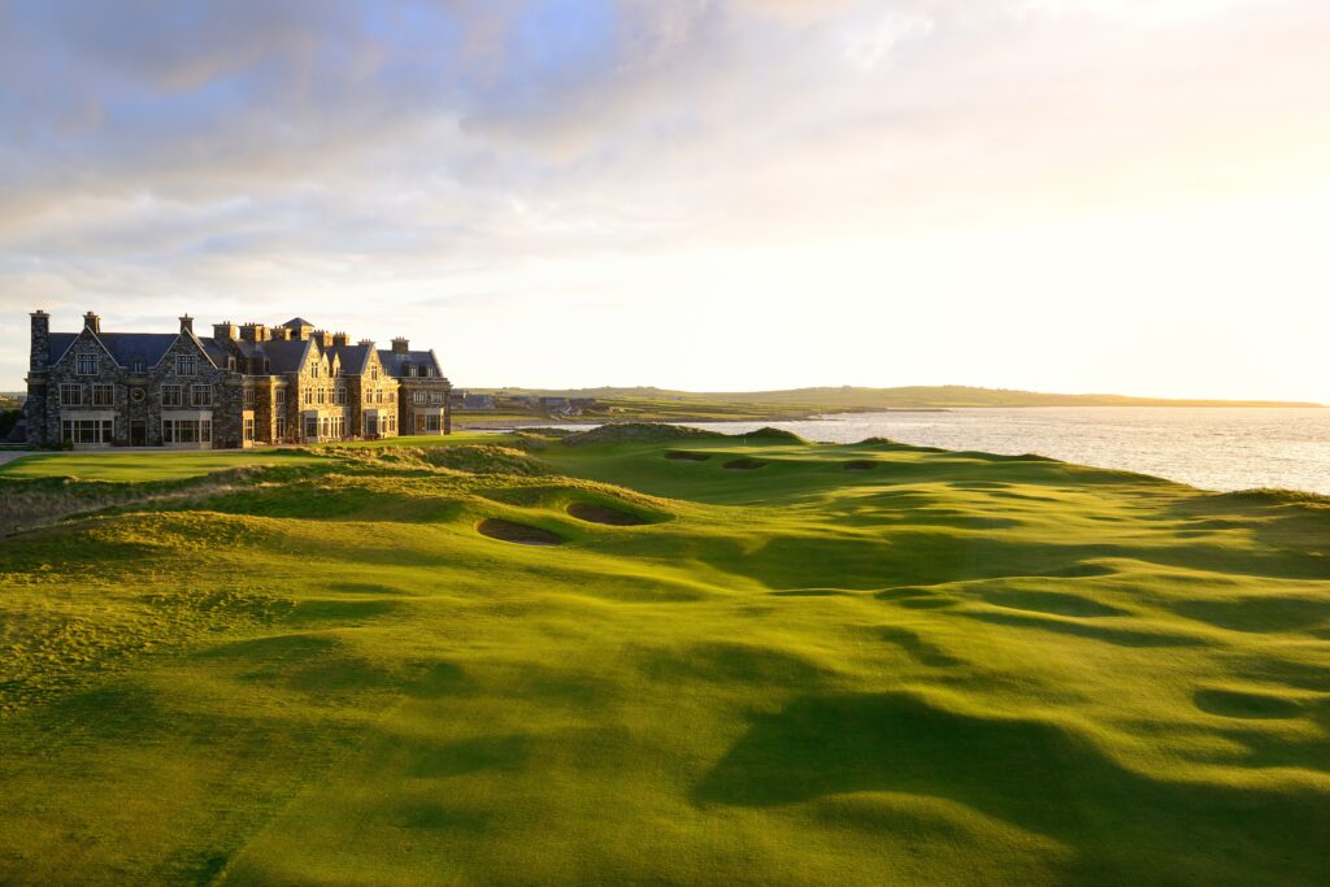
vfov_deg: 36.9
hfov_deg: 53.1
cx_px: 665
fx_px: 1330
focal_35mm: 36
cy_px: 444
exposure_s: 1/60
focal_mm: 36
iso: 400
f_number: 9
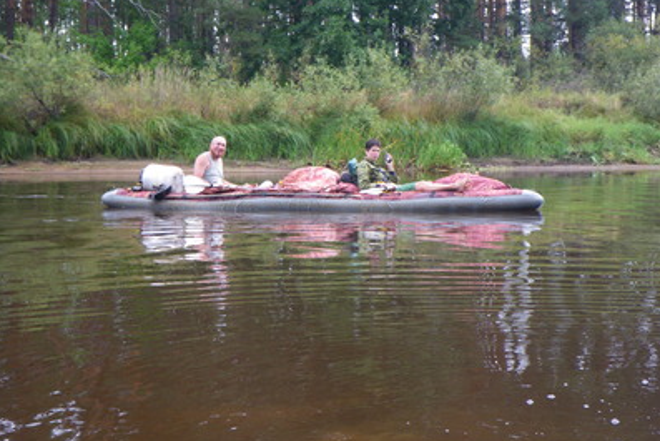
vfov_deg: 20.9
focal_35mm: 65
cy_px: 205
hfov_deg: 30.9
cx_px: 329
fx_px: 1192
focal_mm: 11.1
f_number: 4.6
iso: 160
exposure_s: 1/80
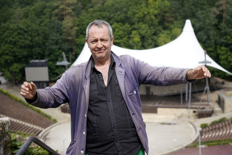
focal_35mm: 54
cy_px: 78
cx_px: 116
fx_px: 348
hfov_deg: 36.9
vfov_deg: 25.0
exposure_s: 1/500
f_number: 4
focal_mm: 54
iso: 100
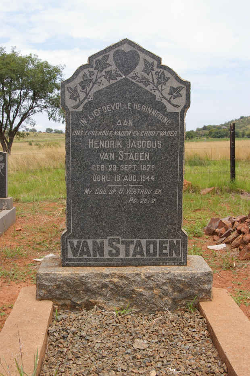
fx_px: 438
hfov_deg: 31.8
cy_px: 188
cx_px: 125
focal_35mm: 42
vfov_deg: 46.4
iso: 200
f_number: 8
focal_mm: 28
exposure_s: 1/350
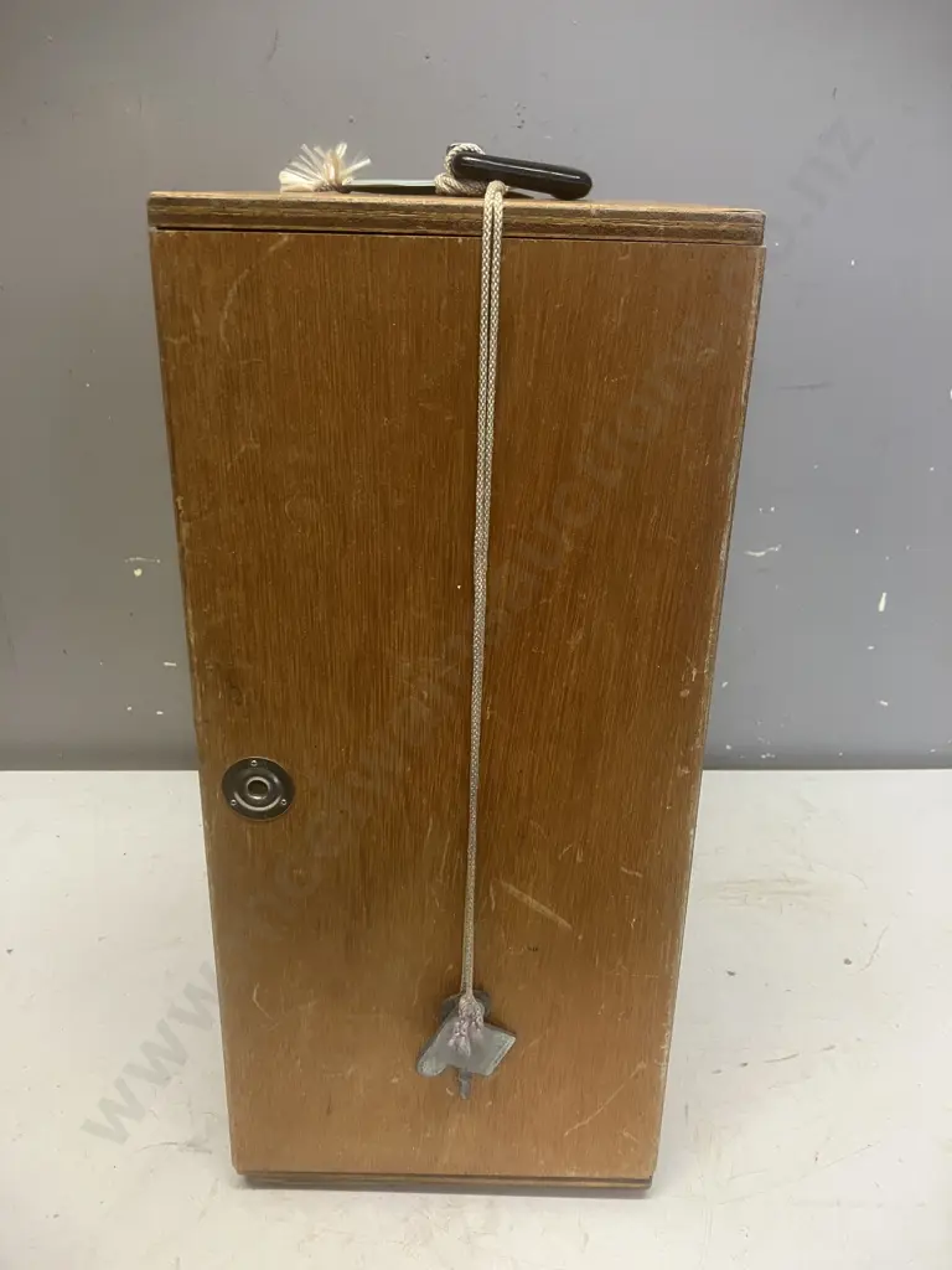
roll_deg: -2.3
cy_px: 635
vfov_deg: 63.4
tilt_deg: -20.2
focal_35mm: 28
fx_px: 1027
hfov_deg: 49.7
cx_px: 476
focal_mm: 3.99
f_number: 1.8
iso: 80
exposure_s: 1/50
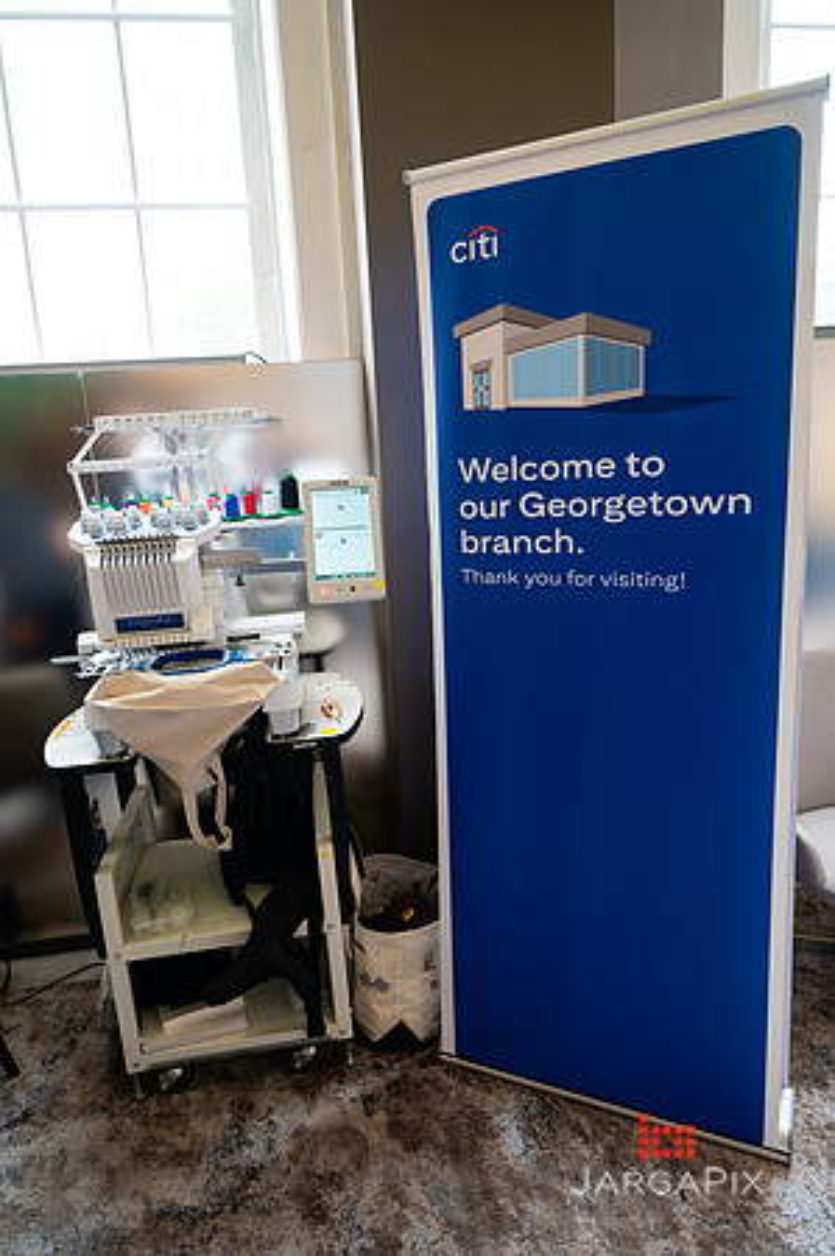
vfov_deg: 73.8
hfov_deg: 53.0
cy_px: 628
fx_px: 837
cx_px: 418
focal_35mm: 24
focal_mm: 24
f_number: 4
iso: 640
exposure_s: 1/160
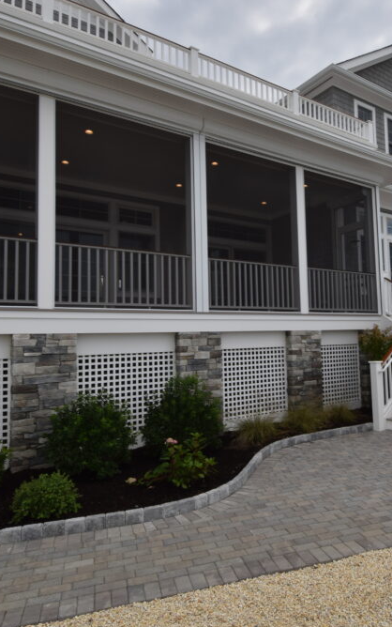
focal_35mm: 26
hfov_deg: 47.6
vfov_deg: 70.8
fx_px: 440
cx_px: 243
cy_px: 320
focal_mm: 11
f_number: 11
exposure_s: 1/200
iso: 100
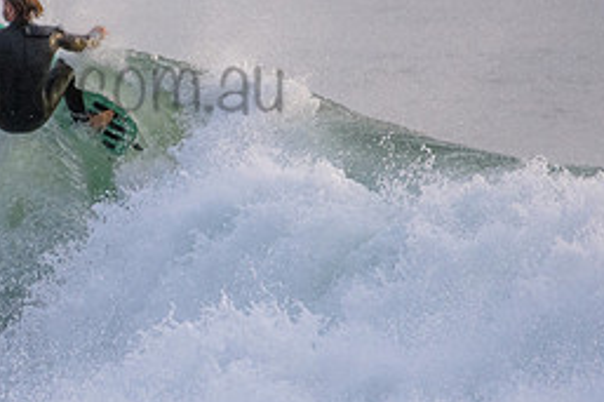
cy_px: 58
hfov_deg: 1.2
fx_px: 28386
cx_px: 35
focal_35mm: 1693
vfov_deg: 0.8
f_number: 5.6
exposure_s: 1/2000
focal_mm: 500
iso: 900
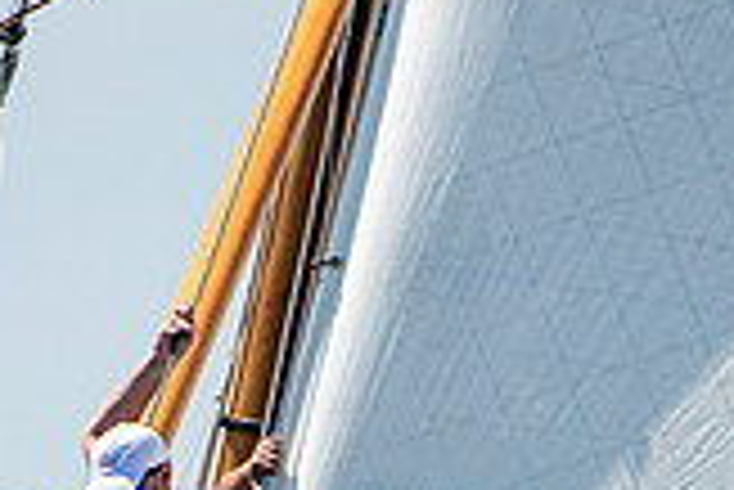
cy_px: 843
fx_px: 43486
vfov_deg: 0.6
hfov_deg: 1.0
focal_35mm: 2131
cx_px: 261
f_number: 5
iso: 400
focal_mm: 400
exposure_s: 1/3200
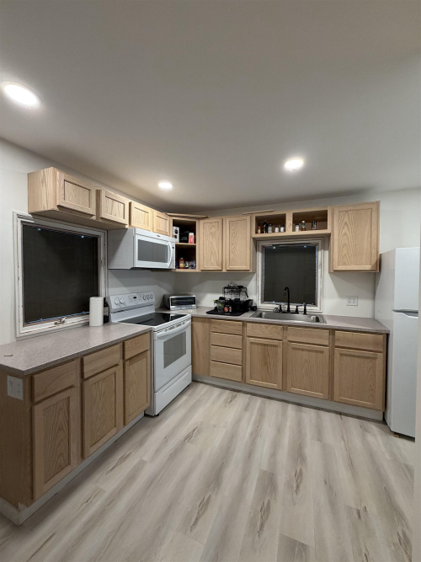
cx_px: 210
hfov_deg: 85.7
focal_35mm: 14
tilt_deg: -1.4
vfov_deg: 102.1
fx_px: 227
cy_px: 281
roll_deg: -0.4
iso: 250
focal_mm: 2.22
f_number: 2.2
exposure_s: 1/60
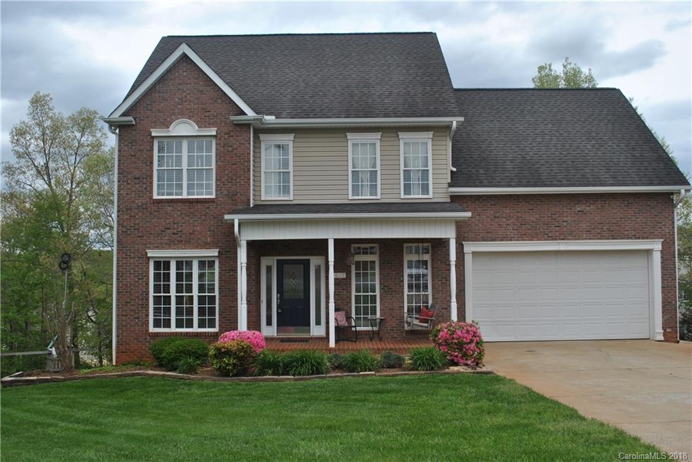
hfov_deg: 57.2
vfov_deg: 40.0
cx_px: 346
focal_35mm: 33
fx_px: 635
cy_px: 231
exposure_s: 1/250
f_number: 8
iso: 100
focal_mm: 22
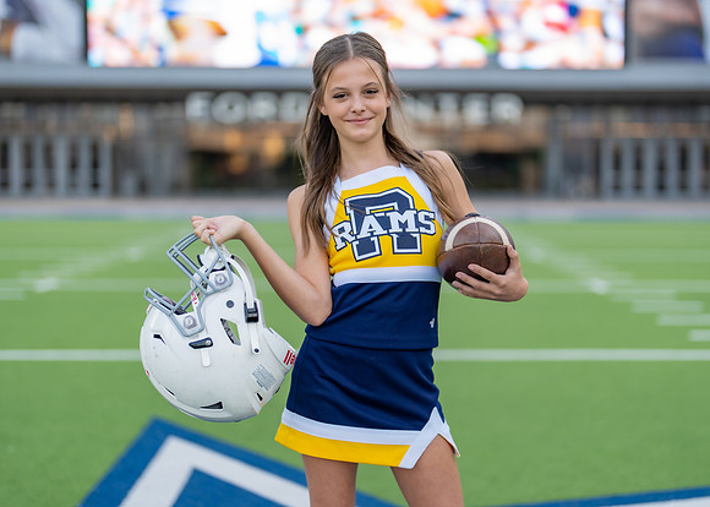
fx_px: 1172
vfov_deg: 24.4
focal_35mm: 58
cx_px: 375
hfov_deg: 33.7
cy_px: 262
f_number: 1.2
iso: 100
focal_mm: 50
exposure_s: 1/640
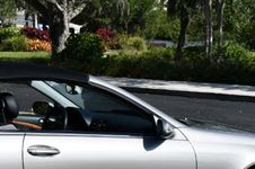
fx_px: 842
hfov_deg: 16.9
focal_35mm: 119
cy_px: 110
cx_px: 0
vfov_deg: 11.5
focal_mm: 28
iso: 100
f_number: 9
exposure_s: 1/320
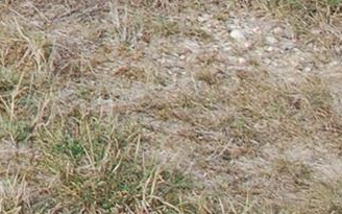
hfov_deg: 9.9
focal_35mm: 172
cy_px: -422
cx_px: -606
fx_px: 1603
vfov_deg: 6.9
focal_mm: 18
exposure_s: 1/200
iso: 100
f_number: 7.1
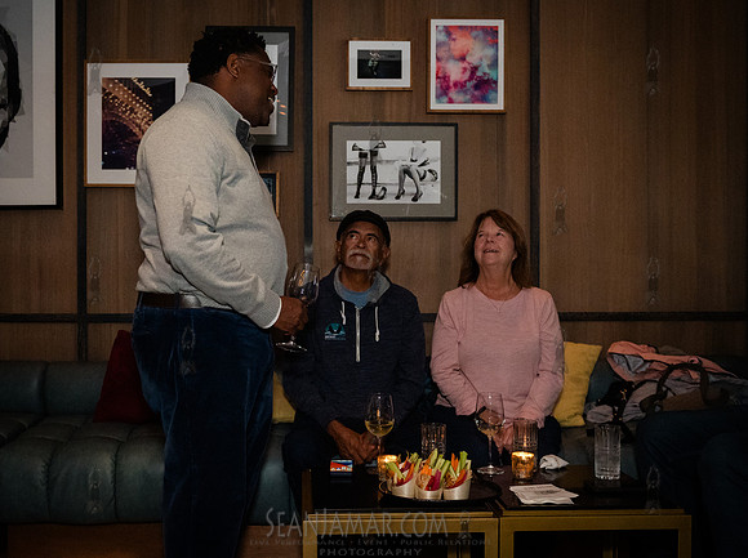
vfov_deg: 39.4
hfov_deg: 51.1
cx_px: 317
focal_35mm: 36
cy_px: 287
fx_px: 779
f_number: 3.5
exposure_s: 1/320
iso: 12800
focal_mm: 32
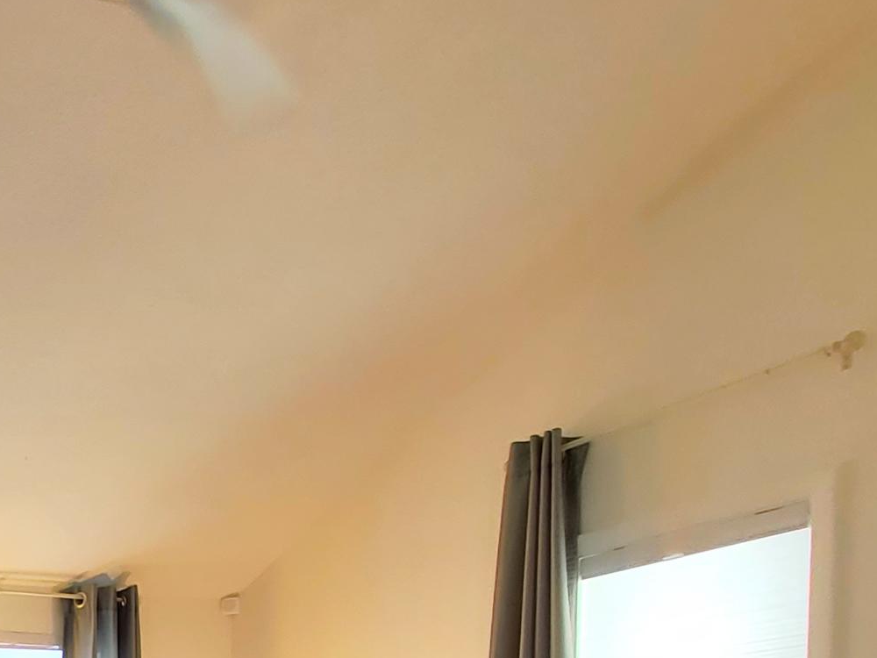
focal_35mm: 39
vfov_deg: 29.4
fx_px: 988
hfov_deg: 33.3
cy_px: 864
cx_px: -295
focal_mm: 2.2
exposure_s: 1/59
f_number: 2.2
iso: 320
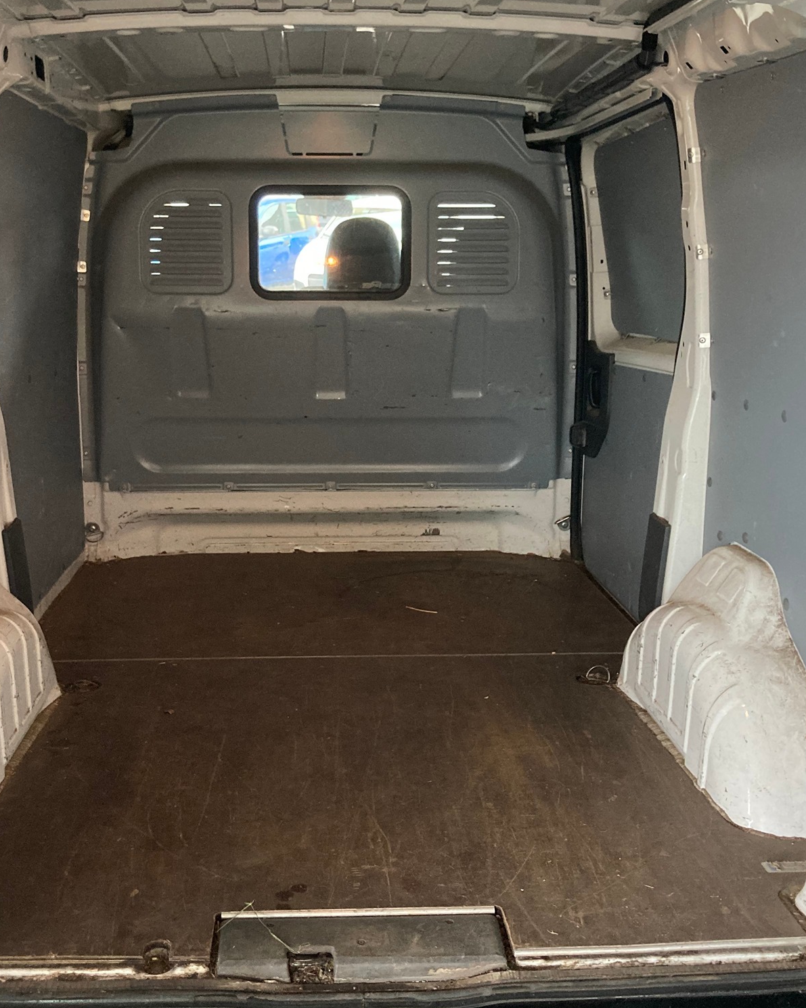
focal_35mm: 37
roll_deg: +0.1
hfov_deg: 40.1
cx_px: 350
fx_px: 1103
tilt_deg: -15.4
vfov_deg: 49.1
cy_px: 503
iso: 320
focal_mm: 3.99
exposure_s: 1/25
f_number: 1.8
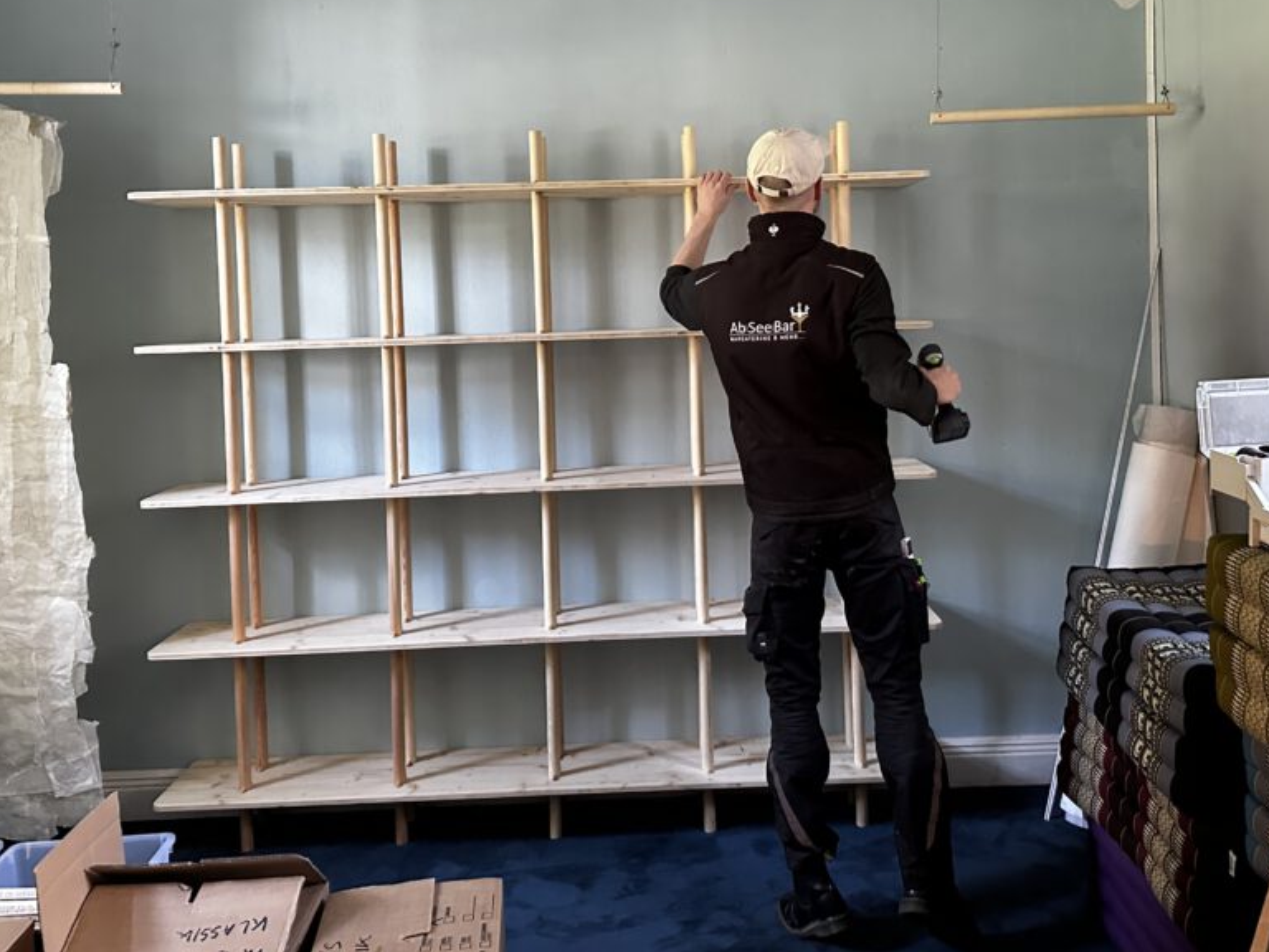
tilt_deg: +1.1
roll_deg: +4.0
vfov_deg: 43.7
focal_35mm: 32
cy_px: 345
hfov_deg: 56.8
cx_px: 681
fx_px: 1173
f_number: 1.78
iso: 500
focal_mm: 6.86
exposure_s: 1/60
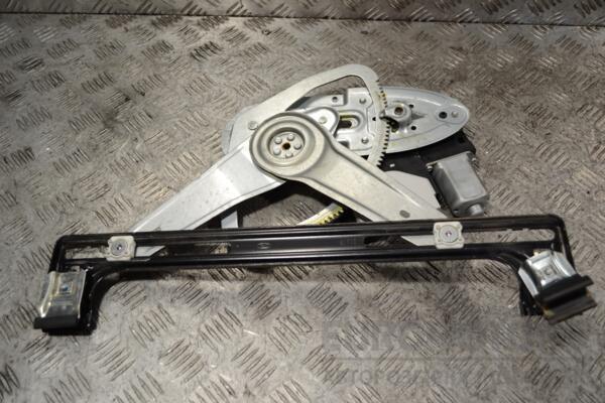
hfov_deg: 57.2
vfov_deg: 40.0
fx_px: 555
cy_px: 202
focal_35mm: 33
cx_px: 302
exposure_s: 1/60
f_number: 3.8
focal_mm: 22
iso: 100
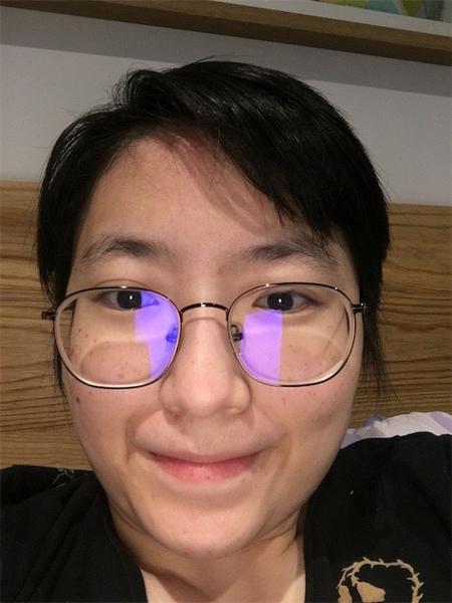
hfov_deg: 45.4
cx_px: 226
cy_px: 302
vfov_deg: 58.4
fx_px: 540
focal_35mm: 31
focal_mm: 2.65
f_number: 2.2
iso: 100
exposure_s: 1/17
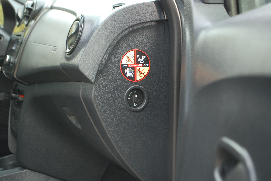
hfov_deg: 30.5
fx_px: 497
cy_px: 90
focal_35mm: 66
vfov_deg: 20.7
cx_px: 136
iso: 250
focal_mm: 44
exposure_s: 1/30
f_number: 5.3
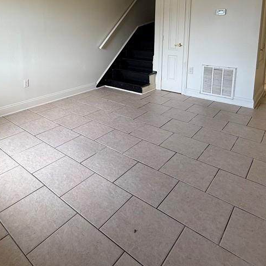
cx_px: 99
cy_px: 61
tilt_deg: -8.0
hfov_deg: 60.1
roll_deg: +0.5
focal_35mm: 26
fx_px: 226
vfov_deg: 57.3
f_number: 2.2
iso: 80
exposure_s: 1/99
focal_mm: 2.22
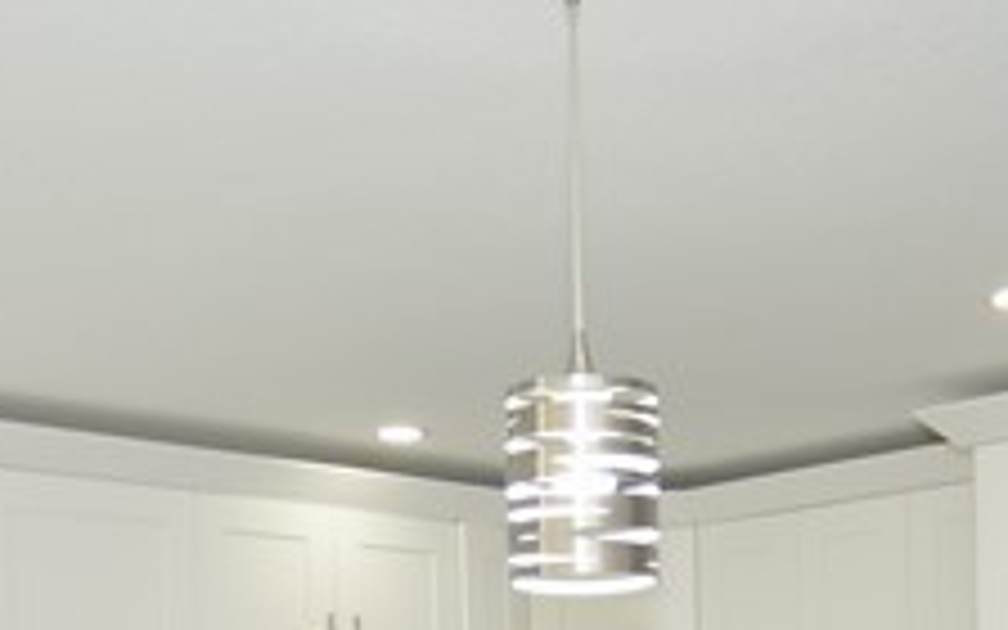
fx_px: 2238
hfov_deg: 25.4
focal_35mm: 81
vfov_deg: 15.0
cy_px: 898
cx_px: 475
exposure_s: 1/100
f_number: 5
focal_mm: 11
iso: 200
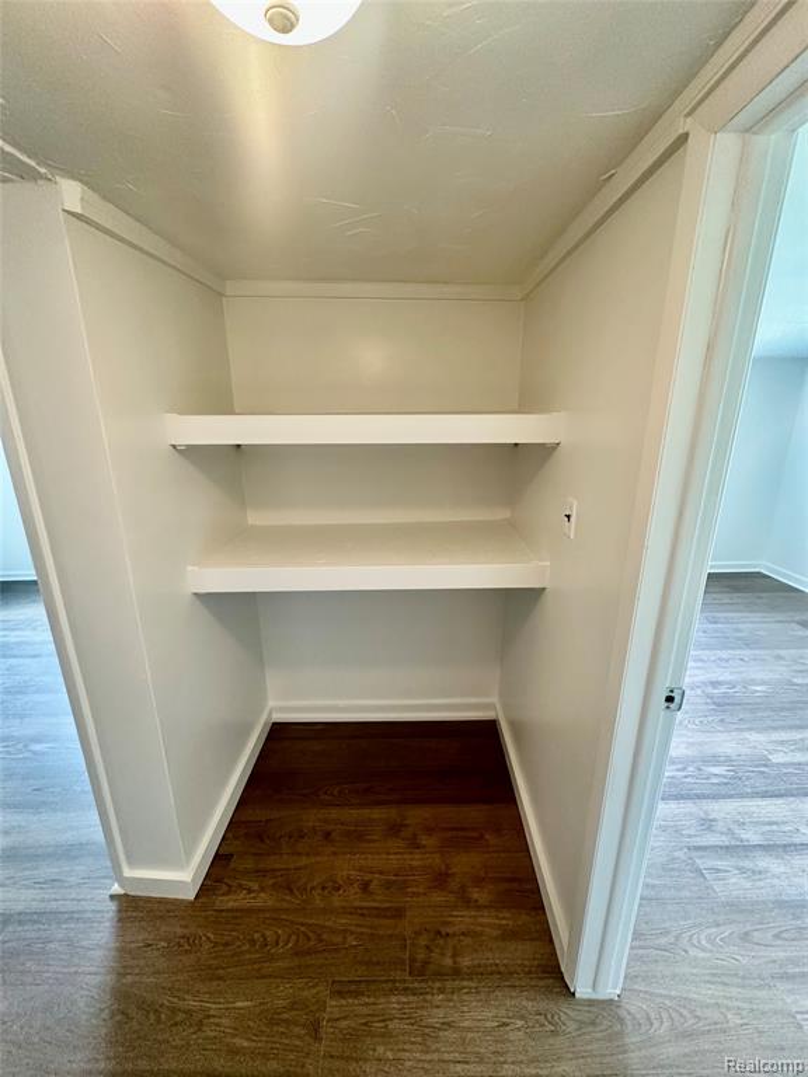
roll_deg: +0.4
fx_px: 436
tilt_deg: -16.2
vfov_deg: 102.1
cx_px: 404
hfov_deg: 85.7
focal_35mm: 14
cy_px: 538
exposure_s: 1/60
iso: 250
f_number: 2.2
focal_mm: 2.22
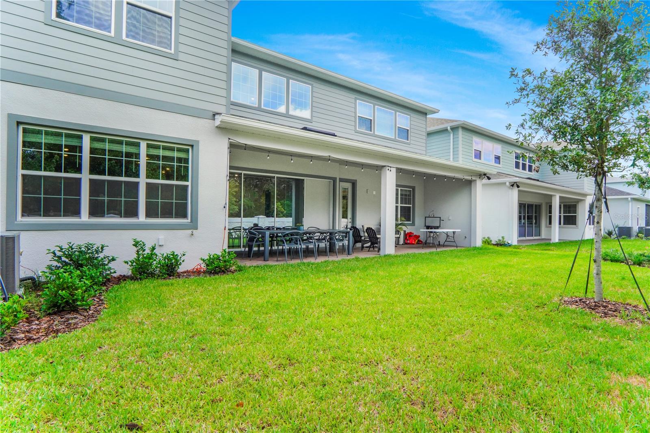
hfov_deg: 90.0
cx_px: 325
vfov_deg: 67.4
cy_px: 216
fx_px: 325
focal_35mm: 18
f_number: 7.1
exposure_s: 1/400
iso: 640
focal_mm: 12
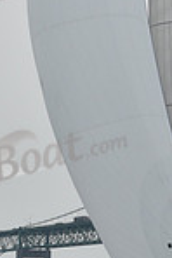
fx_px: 1966
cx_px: 218
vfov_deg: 7.5
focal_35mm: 275
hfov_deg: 5.0
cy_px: 52
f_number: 9
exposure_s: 1/1250
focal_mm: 70
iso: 250
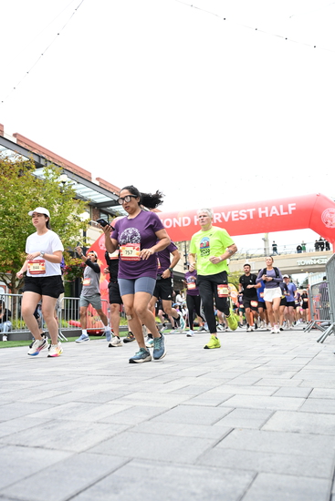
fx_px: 432
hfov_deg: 42.3
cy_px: 250
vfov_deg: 60.3
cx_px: 168
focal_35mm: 31
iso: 2000
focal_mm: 31
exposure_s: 1/640
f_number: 4
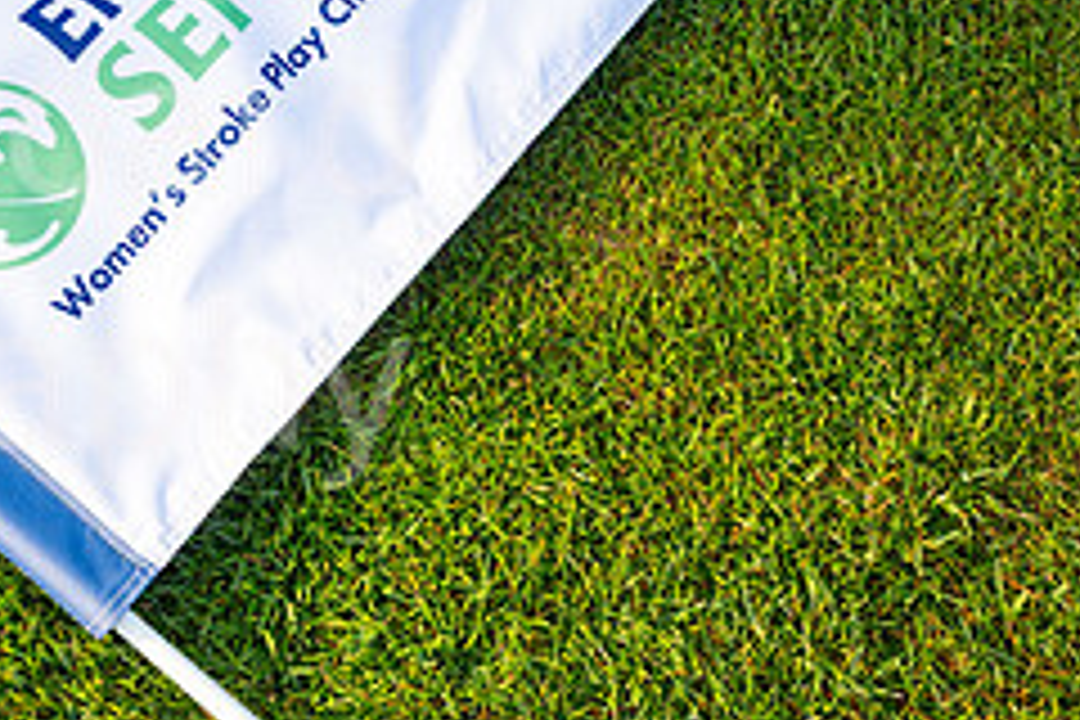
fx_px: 2100
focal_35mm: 70
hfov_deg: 26.2
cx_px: -162
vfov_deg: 19.3
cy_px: 164
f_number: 5
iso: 160
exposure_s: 1/400
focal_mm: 29
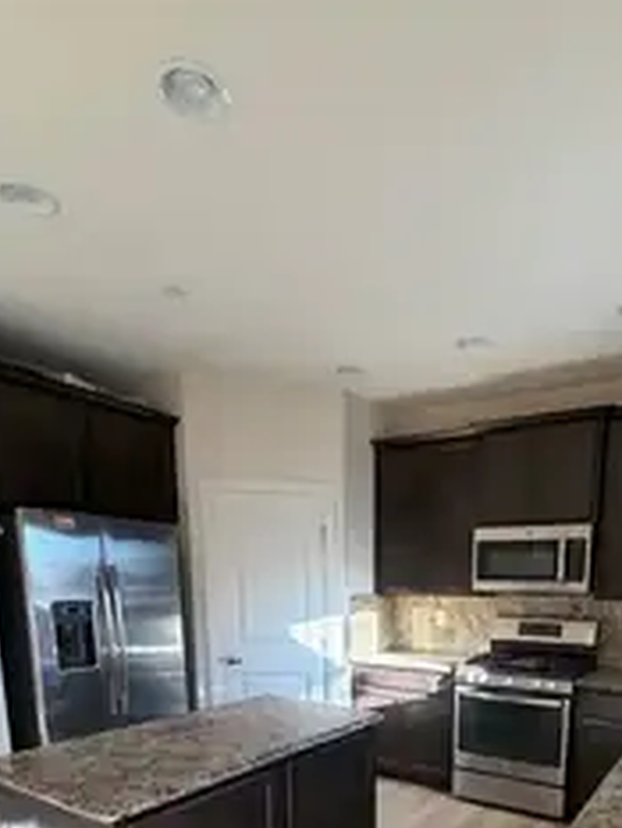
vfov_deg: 64.0
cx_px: 405
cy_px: 686
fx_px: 574
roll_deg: -0.2
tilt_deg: -10.3
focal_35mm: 24
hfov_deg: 55.9
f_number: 2.2
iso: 250
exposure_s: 1/121
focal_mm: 2.22
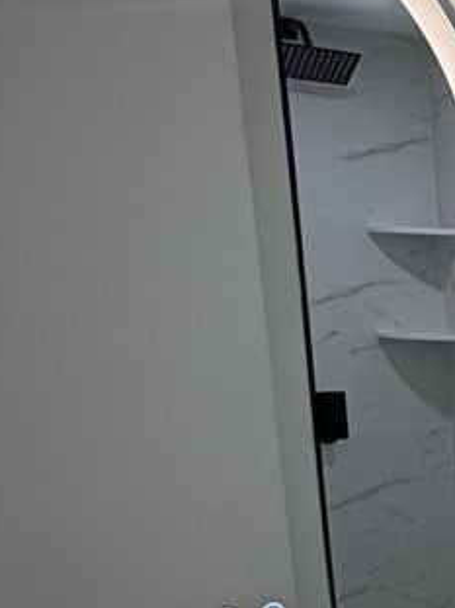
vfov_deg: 25.1
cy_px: 673
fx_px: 1263
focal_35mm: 72
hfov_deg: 16.0
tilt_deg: -17.7
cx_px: 910
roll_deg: -2.4
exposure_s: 1/120
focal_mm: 2.22
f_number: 2.2
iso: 80
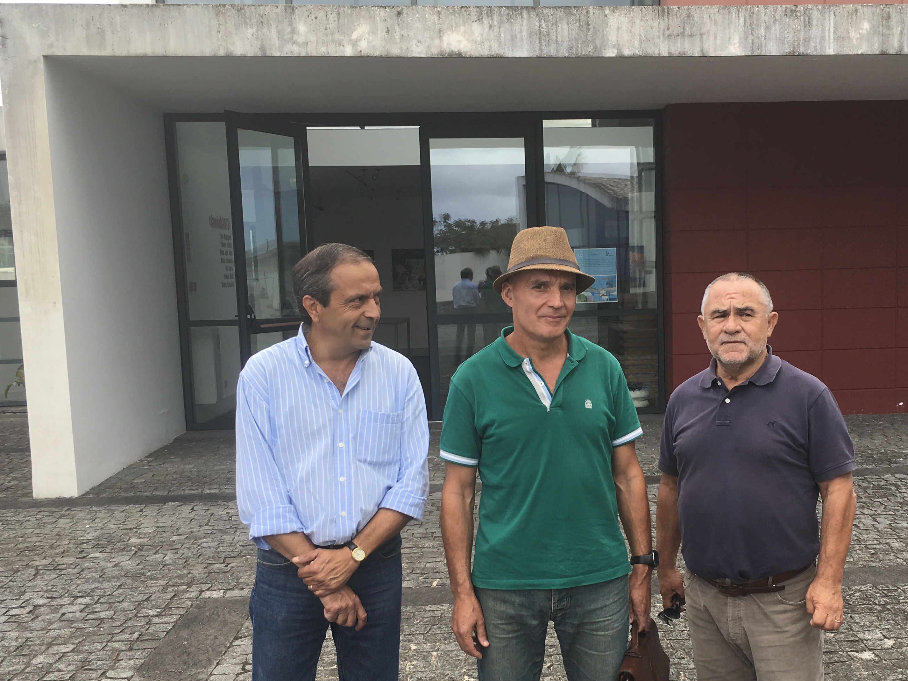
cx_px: 590
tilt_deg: -6.0
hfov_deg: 45.2
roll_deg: +1.4
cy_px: 400
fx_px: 1075
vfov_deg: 35.0
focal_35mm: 41
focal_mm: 4.15
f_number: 2.2
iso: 25
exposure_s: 1/493
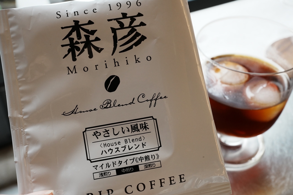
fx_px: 366
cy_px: 98
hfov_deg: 43.6
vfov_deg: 29.8
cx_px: 146
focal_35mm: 45
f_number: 14
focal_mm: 45
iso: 2500
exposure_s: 1/50
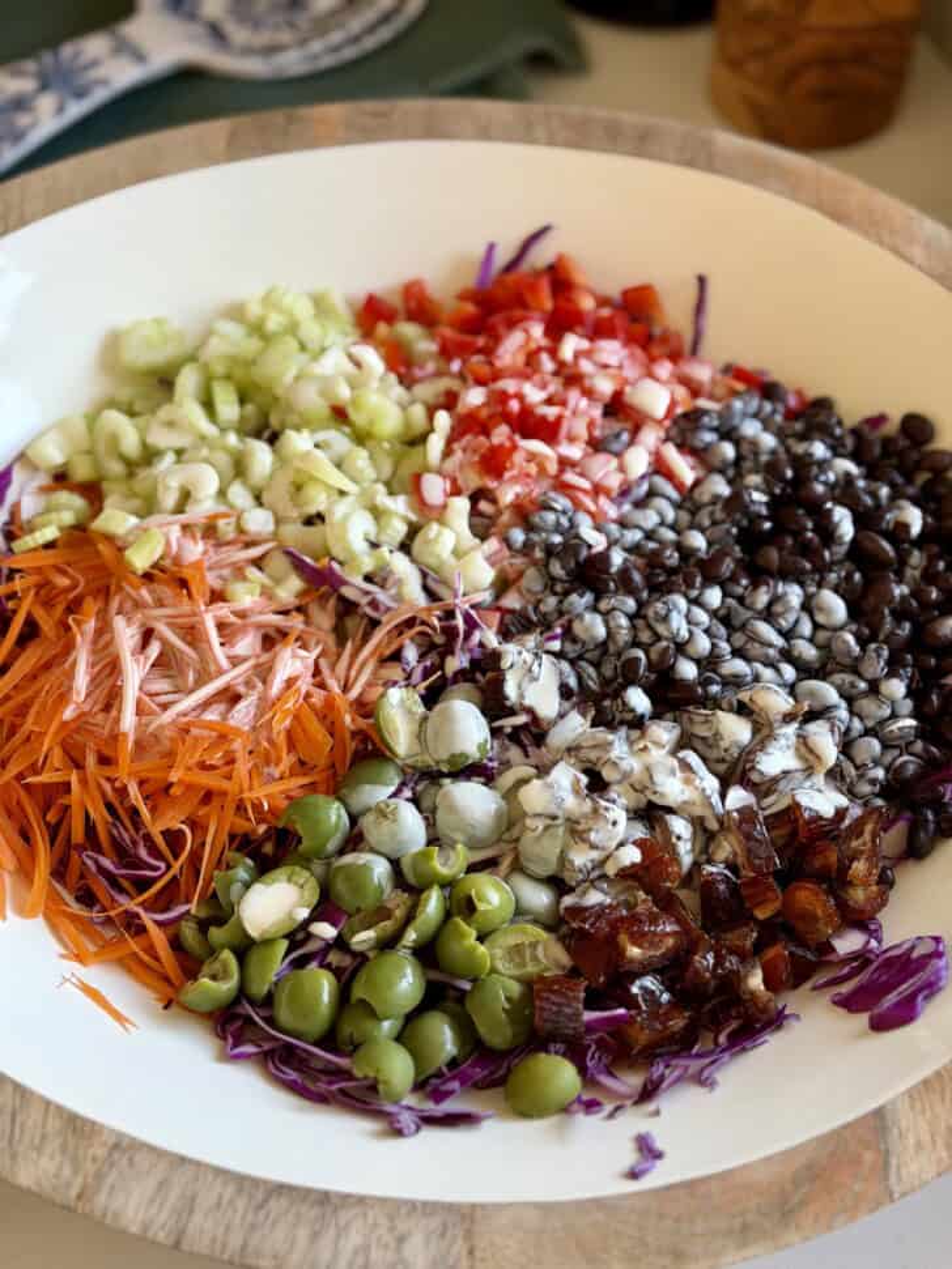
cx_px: 476
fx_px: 1760
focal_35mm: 48
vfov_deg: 39.7
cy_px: 634
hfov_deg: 30.3
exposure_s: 1/92
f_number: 1.8
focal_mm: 6.8
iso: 100
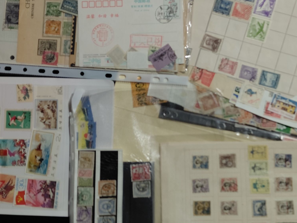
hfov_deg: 53.4
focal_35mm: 34
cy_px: 94
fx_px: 292
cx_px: 185
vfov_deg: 41.7
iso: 50
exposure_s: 1/143
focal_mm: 4.69
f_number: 1.8
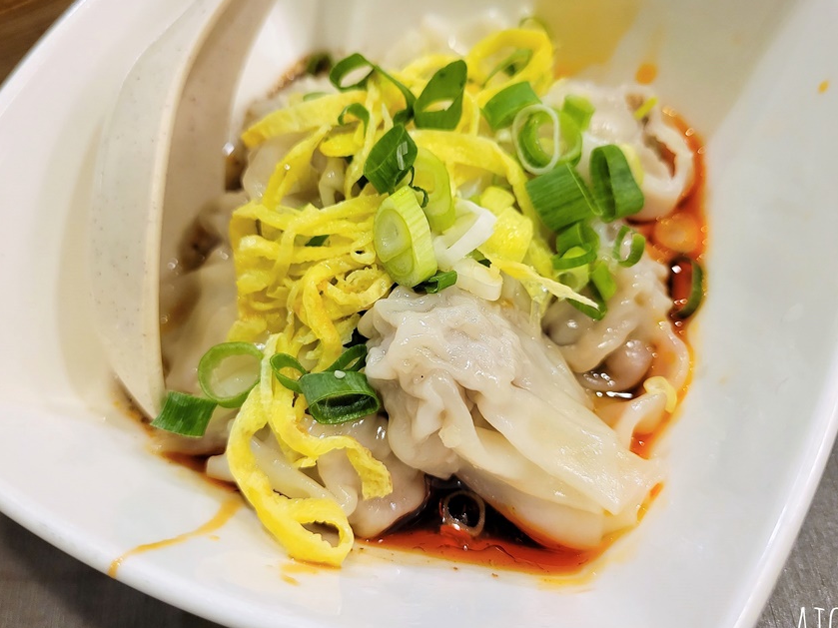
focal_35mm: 31
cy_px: 287
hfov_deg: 58.4
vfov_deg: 45.4
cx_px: 410
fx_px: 750
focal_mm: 5.4
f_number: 1.8
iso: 250
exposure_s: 1/40
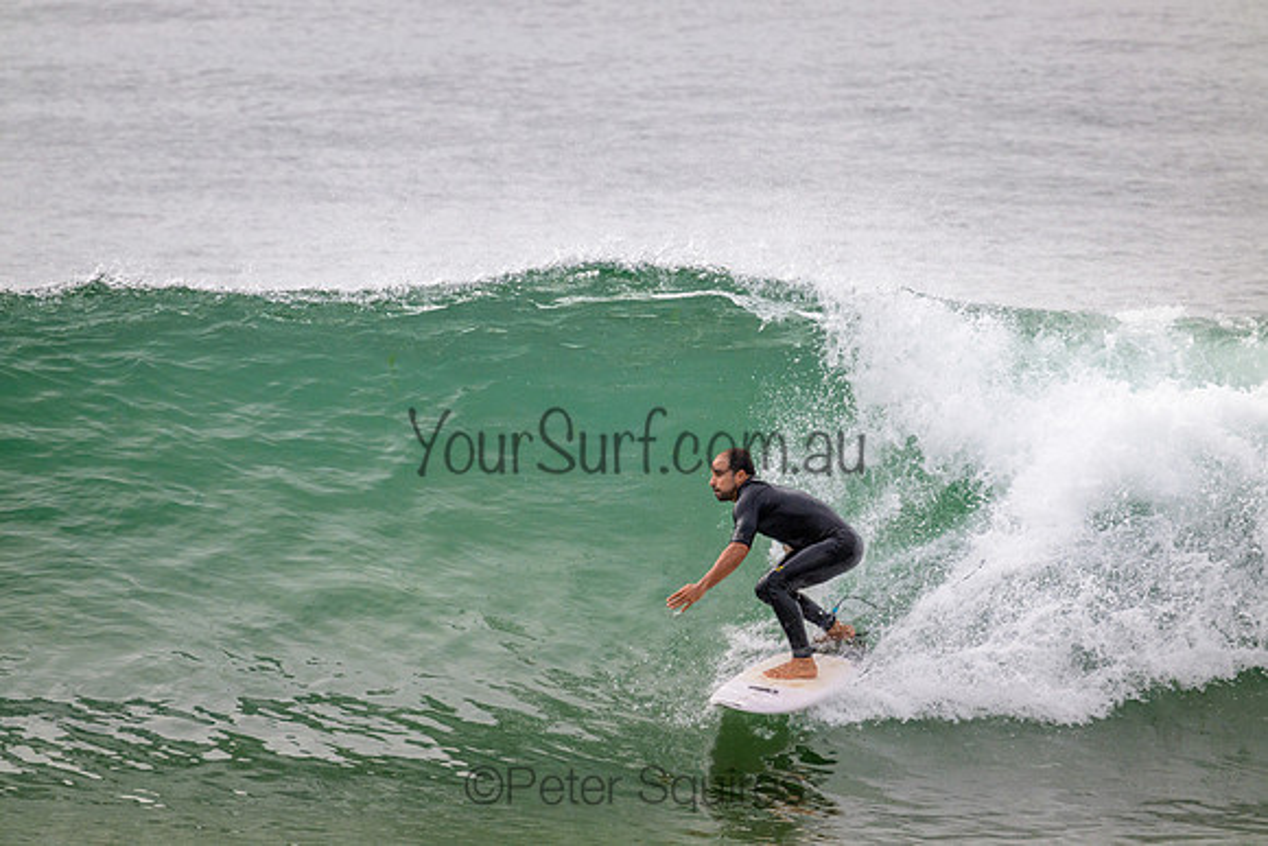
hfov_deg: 3.0
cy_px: 423
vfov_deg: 2.0
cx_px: 634
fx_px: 24308
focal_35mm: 690
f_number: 11
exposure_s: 1/2000
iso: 900
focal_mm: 690
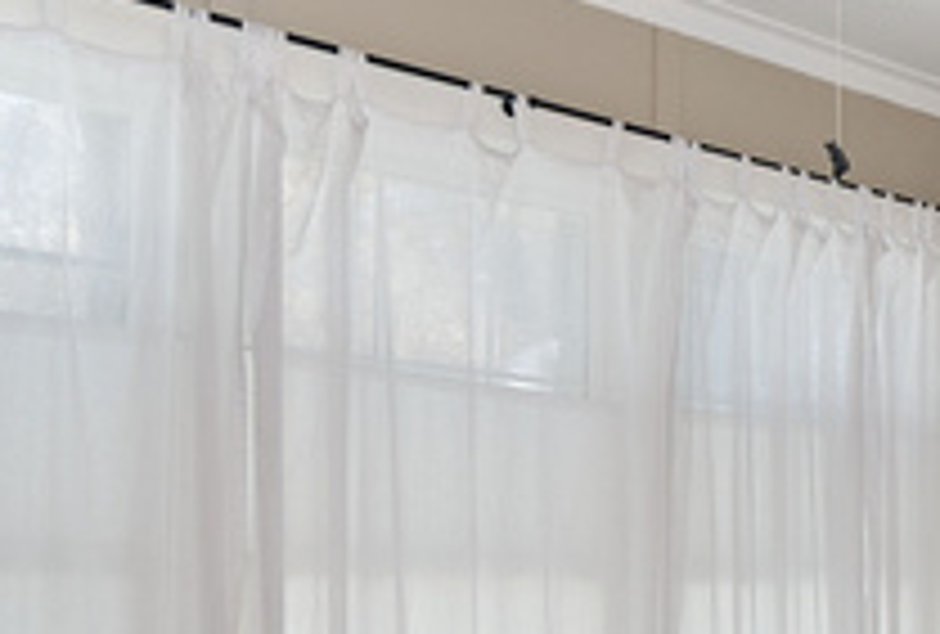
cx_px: 1129
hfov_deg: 30.6
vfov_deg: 23.2
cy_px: 706
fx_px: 1441
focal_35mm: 55
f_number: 5
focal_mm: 12
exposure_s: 1/60
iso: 200
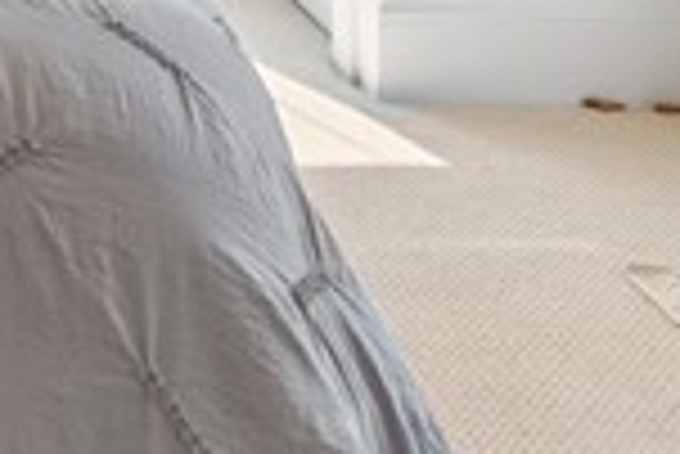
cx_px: -374
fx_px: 2174
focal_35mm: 115
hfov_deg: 16.1
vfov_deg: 10.3
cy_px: -650
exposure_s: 1/13
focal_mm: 16
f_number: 9
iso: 200
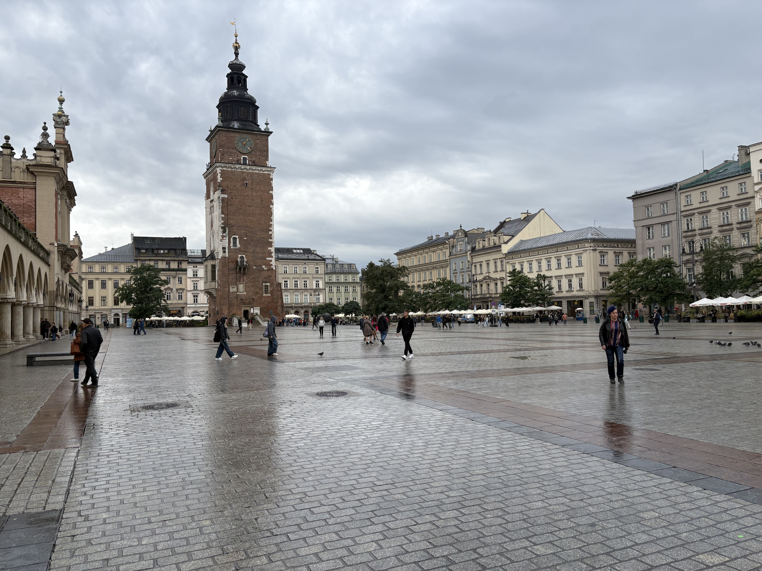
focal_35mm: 26
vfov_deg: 53.1
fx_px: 572
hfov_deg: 67.3
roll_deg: +1.5
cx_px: 381
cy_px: 286
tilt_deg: +3.1
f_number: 1.6
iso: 50
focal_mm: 5.96
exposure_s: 1/920
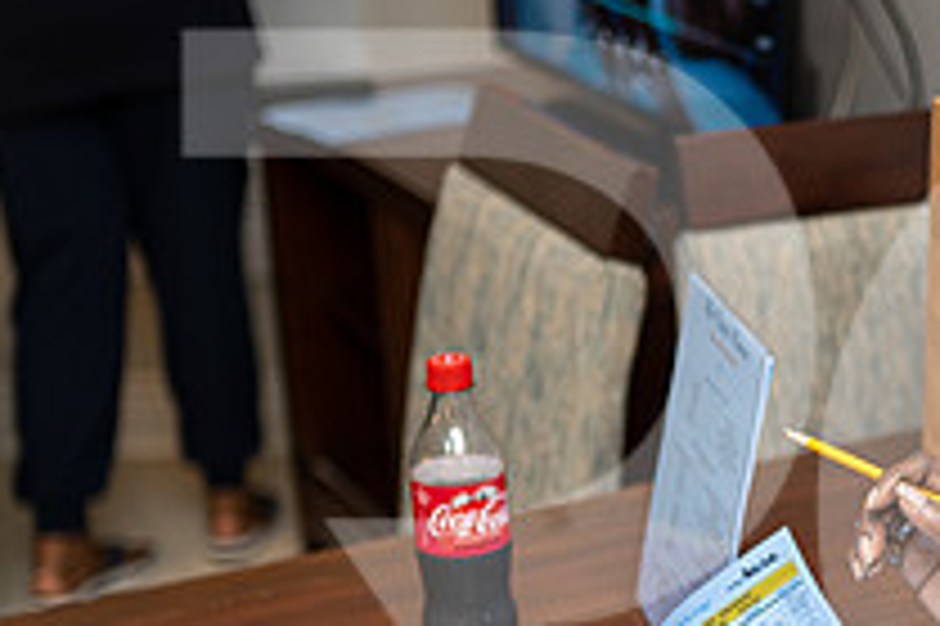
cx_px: 971
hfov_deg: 19.9
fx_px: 2583
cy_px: 534
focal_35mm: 99
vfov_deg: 13.7
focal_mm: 35
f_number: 1.4
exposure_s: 1/160
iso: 160
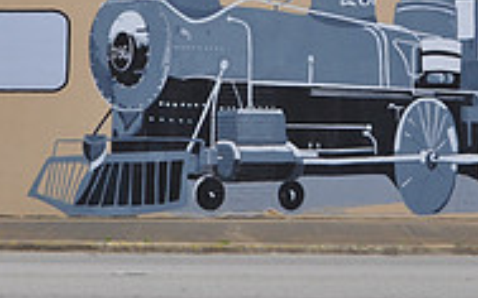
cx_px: 268
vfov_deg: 13.2
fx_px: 1284
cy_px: 85
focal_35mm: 99
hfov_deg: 21.1
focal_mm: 21
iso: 200
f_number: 6.3
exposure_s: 1/160
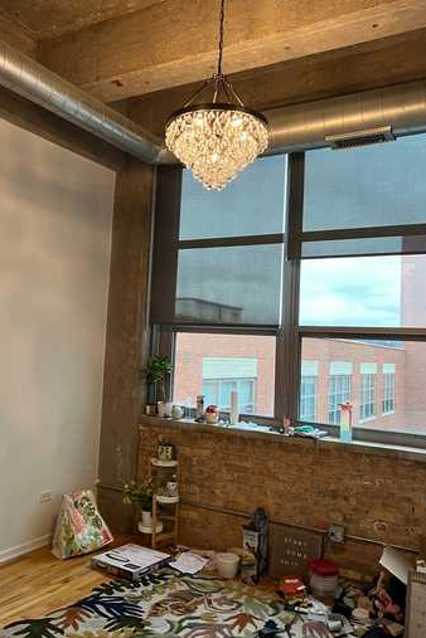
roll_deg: -3.9
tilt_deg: +5.2
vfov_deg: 58.7
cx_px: 174
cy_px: 308
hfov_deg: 41.0
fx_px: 568
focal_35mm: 32
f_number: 1.5
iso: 80
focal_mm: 5.7
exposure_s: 1/60
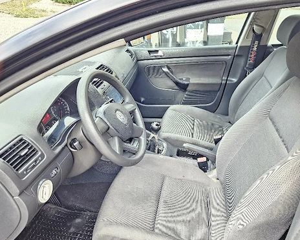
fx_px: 258
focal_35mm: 29
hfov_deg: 59.8
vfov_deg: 50.0
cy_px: 114
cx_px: 184
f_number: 1.8
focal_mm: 5.4
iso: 200
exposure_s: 1/143
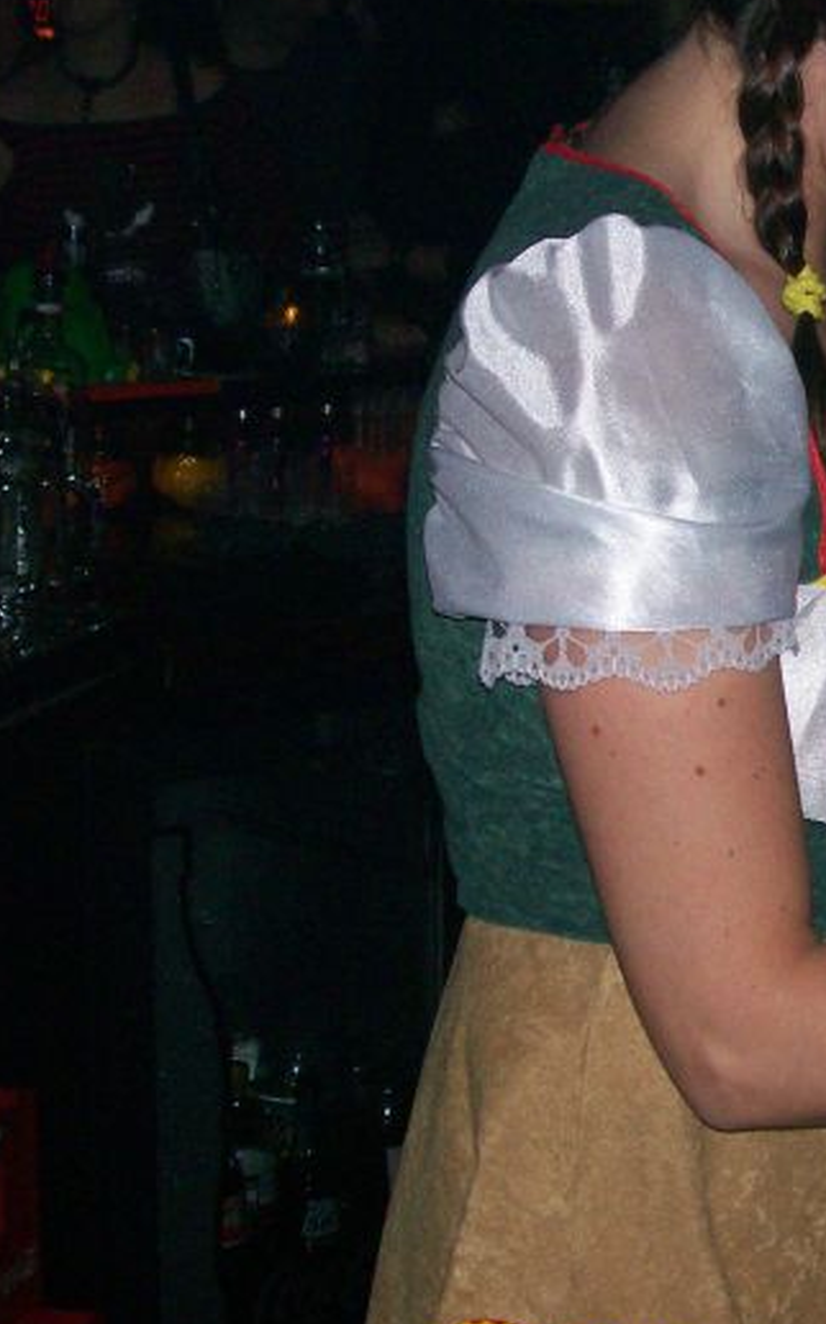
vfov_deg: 22.6
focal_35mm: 92
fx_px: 3317
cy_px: 603
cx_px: 752
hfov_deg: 14.1
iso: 140
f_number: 3.4
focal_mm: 9.4
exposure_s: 1/83.6
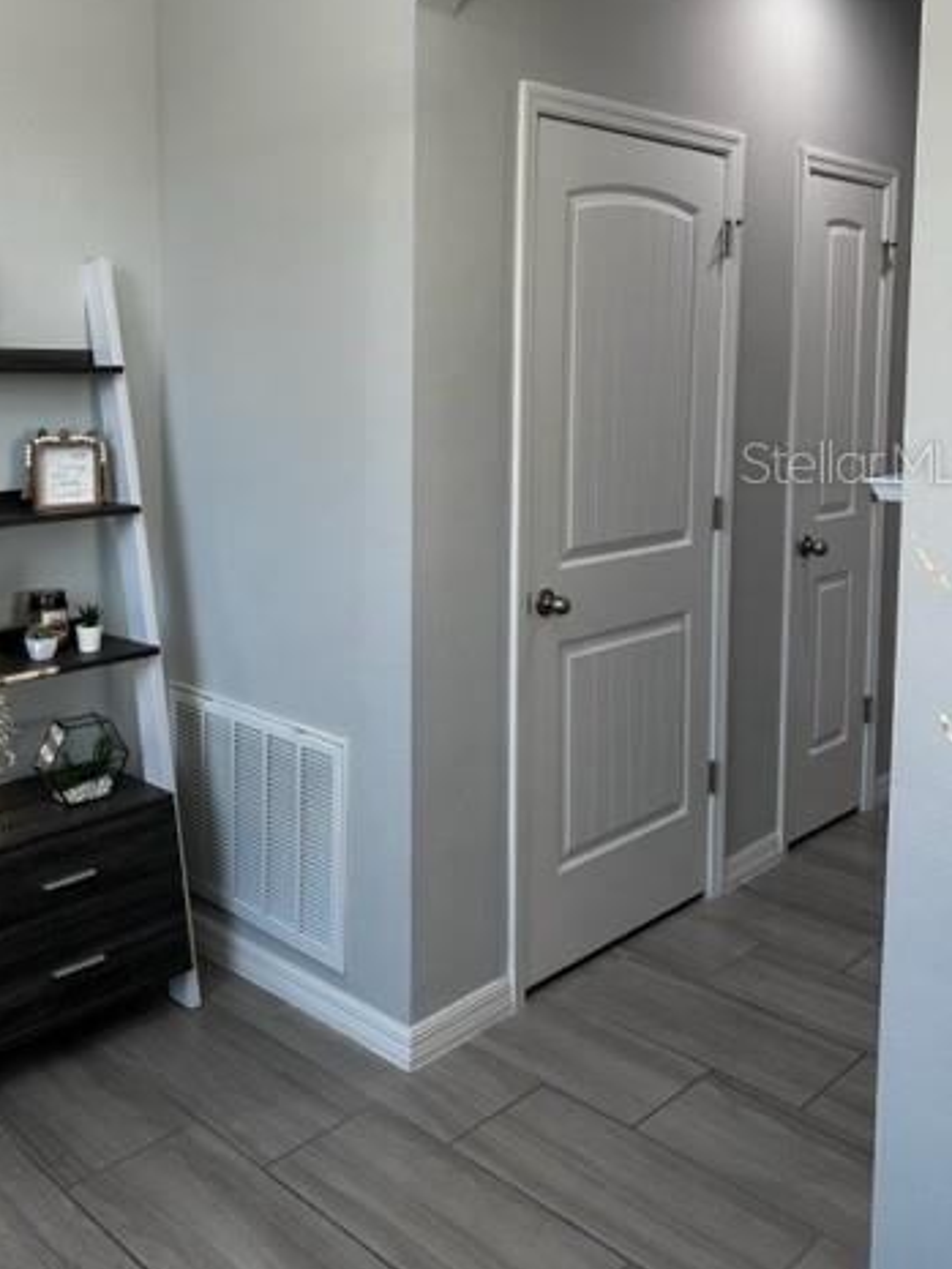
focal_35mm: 33
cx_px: 344
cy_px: 461
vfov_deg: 54.6
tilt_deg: -5.0
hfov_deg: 42.6
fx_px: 1210
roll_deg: -0.2
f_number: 1.78
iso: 125
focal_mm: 6.86
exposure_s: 1/120
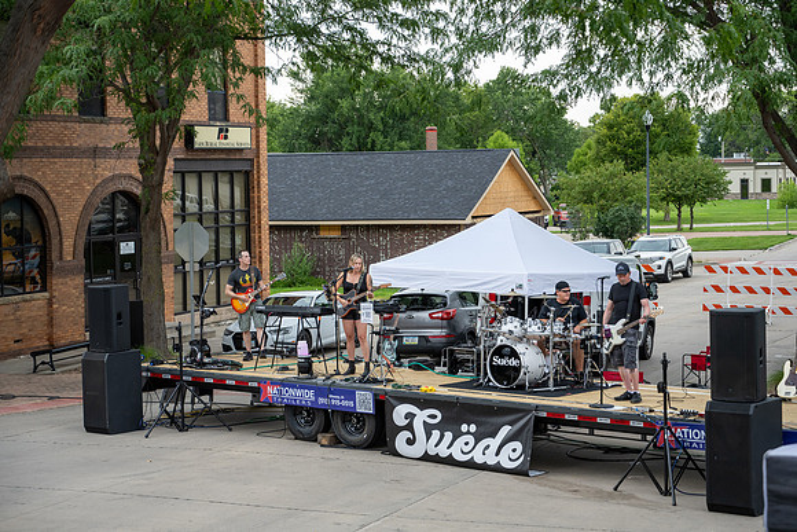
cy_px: 266
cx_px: 398
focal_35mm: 70
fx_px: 1550
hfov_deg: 28.8
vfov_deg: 19.5
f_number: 4.5
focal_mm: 70
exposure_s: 1/200
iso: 320
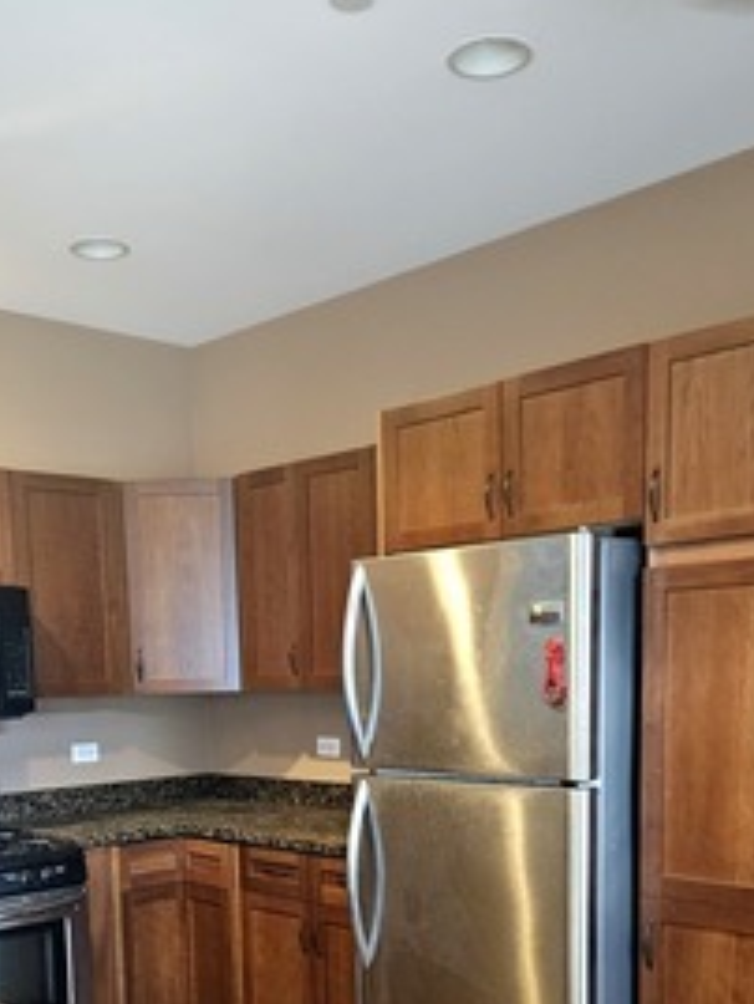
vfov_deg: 43.2
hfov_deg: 34.9
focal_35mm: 41
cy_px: 829
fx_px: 1190
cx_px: 272
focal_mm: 5.4
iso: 500
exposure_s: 1/30
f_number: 1.8
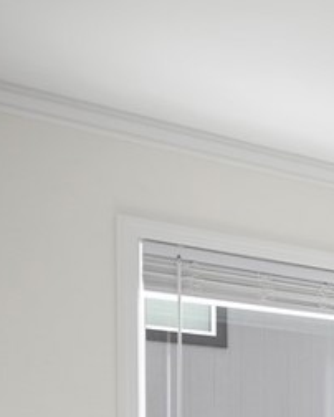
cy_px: 509
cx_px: 643
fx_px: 753
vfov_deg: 27.1
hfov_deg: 18.2
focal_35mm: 61
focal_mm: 16
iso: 200
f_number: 6.3
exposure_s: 1/20
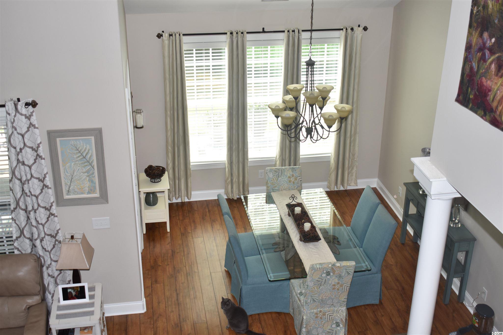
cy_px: 168
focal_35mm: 44
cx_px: 252
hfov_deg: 45.0
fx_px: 608
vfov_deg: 30.8
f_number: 4.2
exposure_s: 1/125
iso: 320
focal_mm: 29
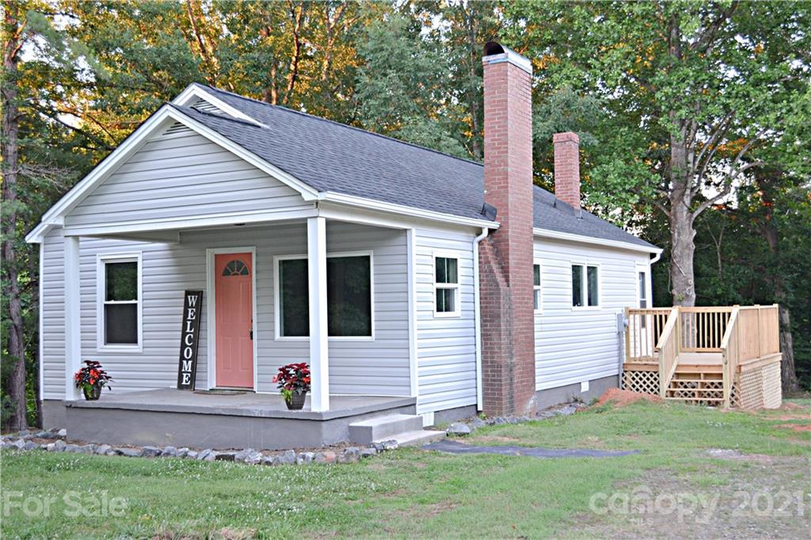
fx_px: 946
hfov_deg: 46.4
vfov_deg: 31.9
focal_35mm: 42
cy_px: 270
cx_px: 406
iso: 400
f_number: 4.5
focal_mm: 28
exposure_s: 1/20
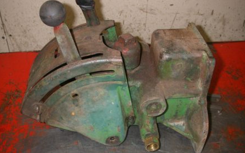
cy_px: 73
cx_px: 122
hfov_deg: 48.2
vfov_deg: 31.2
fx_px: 274
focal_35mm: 41
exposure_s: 1/40
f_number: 3.3
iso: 200
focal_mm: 6.3
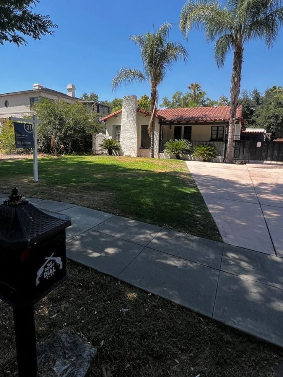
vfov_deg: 87.5
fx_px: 196
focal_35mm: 18
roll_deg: -2.5
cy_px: 170
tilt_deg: -7.4
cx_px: 133
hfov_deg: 71.6
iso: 32
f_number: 1.8
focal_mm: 1.57
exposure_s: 1/652
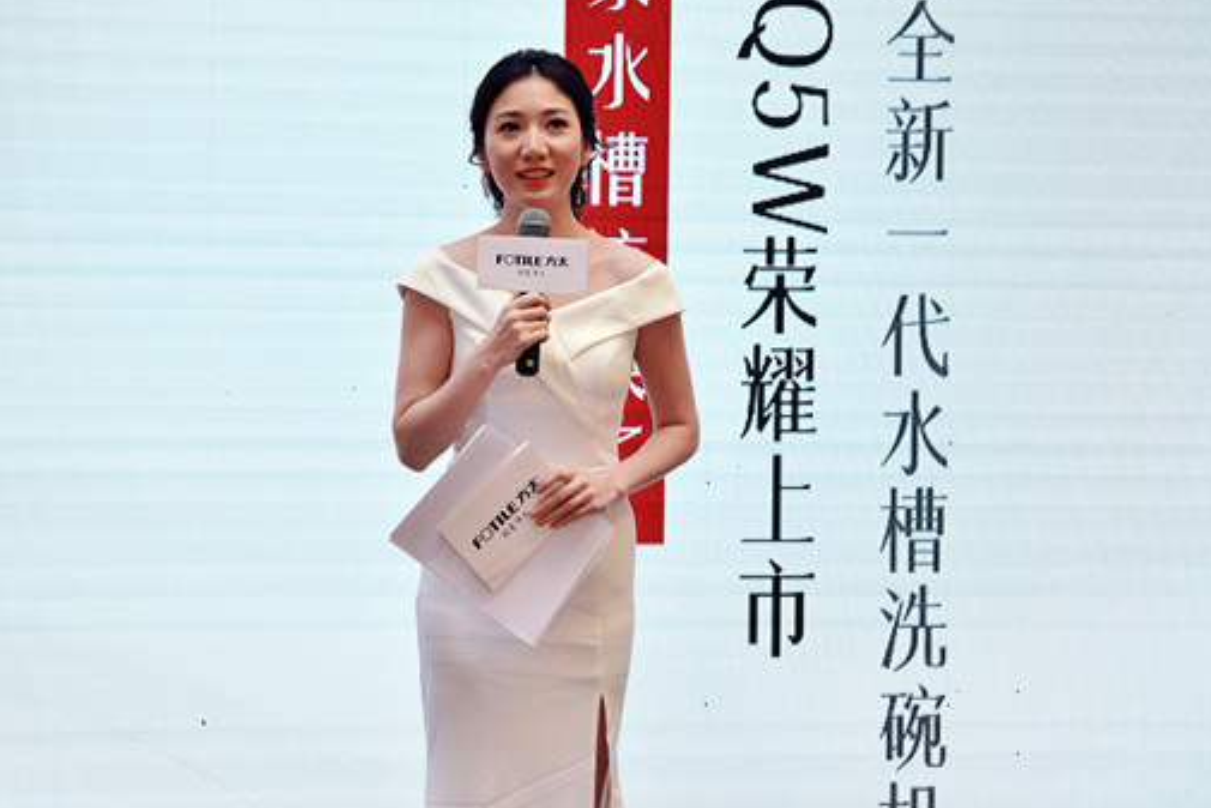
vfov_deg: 14.1
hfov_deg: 21.0
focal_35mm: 97
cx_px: 528
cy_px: 275
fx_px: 3264
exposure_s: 1/100
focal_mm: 70
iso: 640
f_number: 5
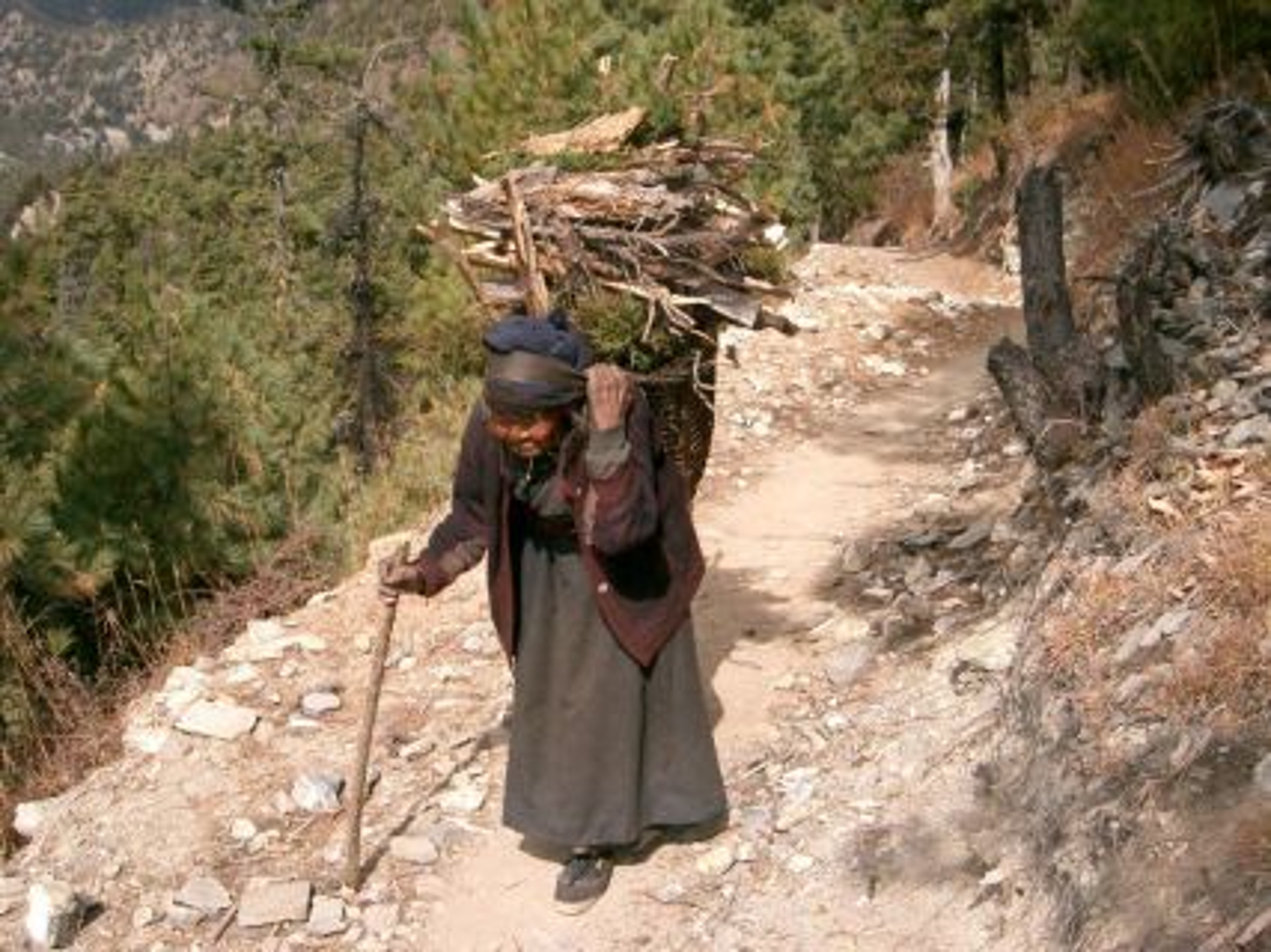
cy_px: 476
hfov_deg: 47.9
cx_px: 636
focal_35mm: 39
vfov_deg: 36.8
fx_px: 1432
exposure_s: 1/400
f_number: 4.8
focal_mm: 8
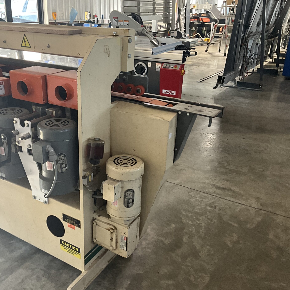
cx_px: 118
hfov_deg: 47.0
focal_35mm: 35
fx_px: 332
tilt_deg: -22.5
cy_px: 144
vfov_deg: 47.2
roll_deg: -0.4
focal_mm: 3
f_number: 1.8
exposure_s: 1/60
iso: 80
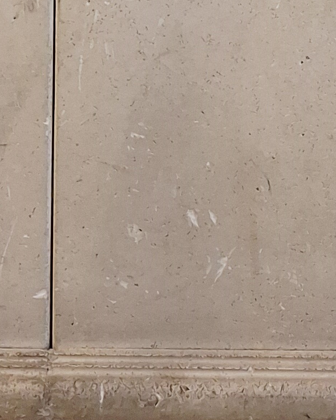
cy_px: -641
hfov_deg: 12.1
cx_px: 251
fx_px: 1579
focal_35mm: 127
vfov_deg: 11.8
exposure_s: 1/120
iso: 250
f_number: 1.8
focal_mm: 5.23
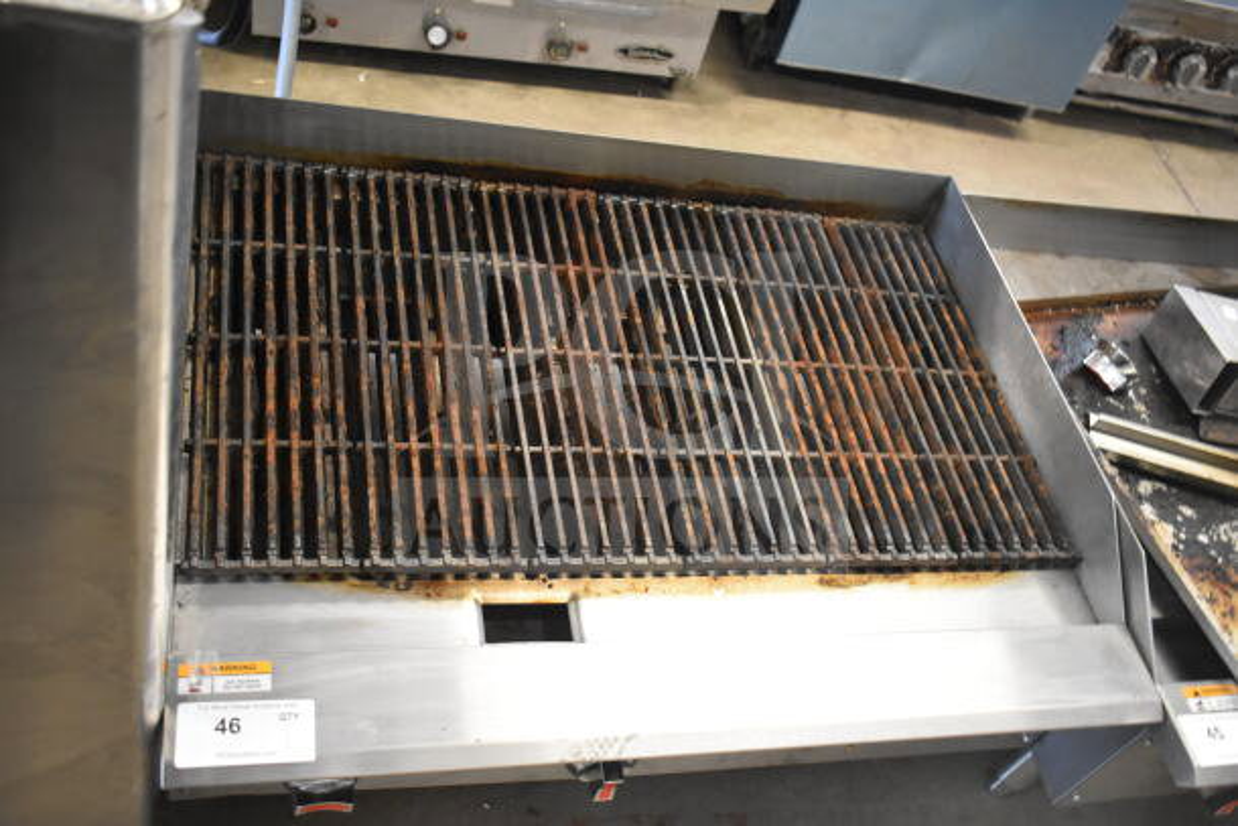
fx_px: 1238
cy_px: 413
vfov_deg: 36.9
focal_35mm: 36
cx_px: 619
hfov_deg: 53.1
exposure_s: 1/40
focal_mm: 24
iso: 2200
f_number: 3.8
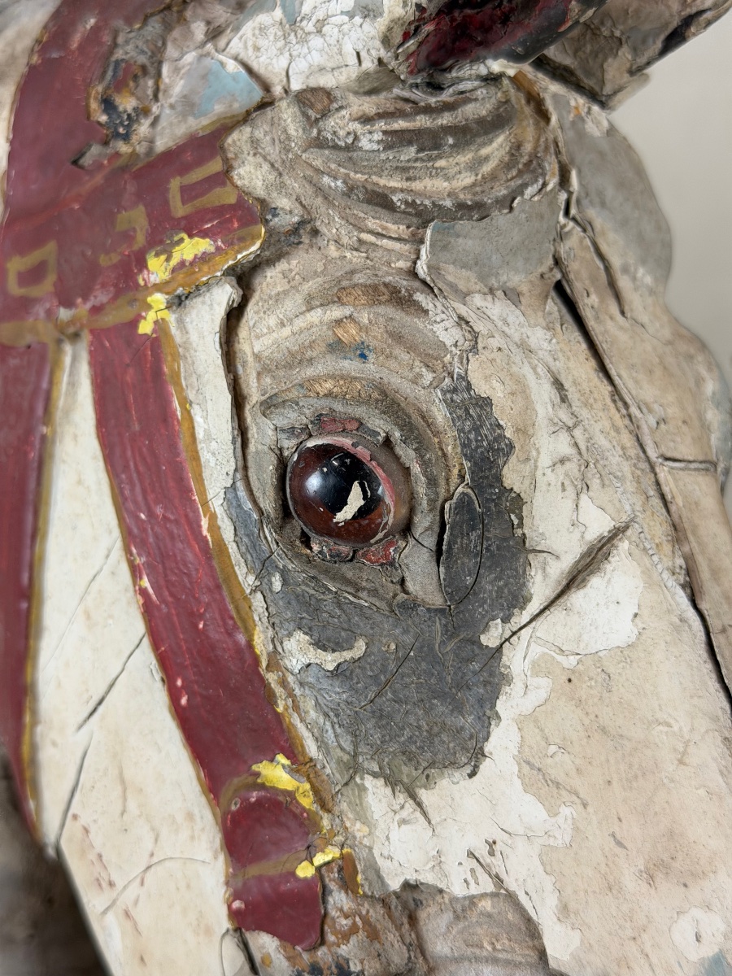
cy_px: 488
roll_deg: -0.3
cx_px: 366
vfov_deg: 39.7
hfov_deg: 30.3
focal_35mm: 48
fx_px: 1353
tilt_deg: -1.4
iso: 100
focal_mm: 6.76
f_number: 1.78
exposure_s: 1/50
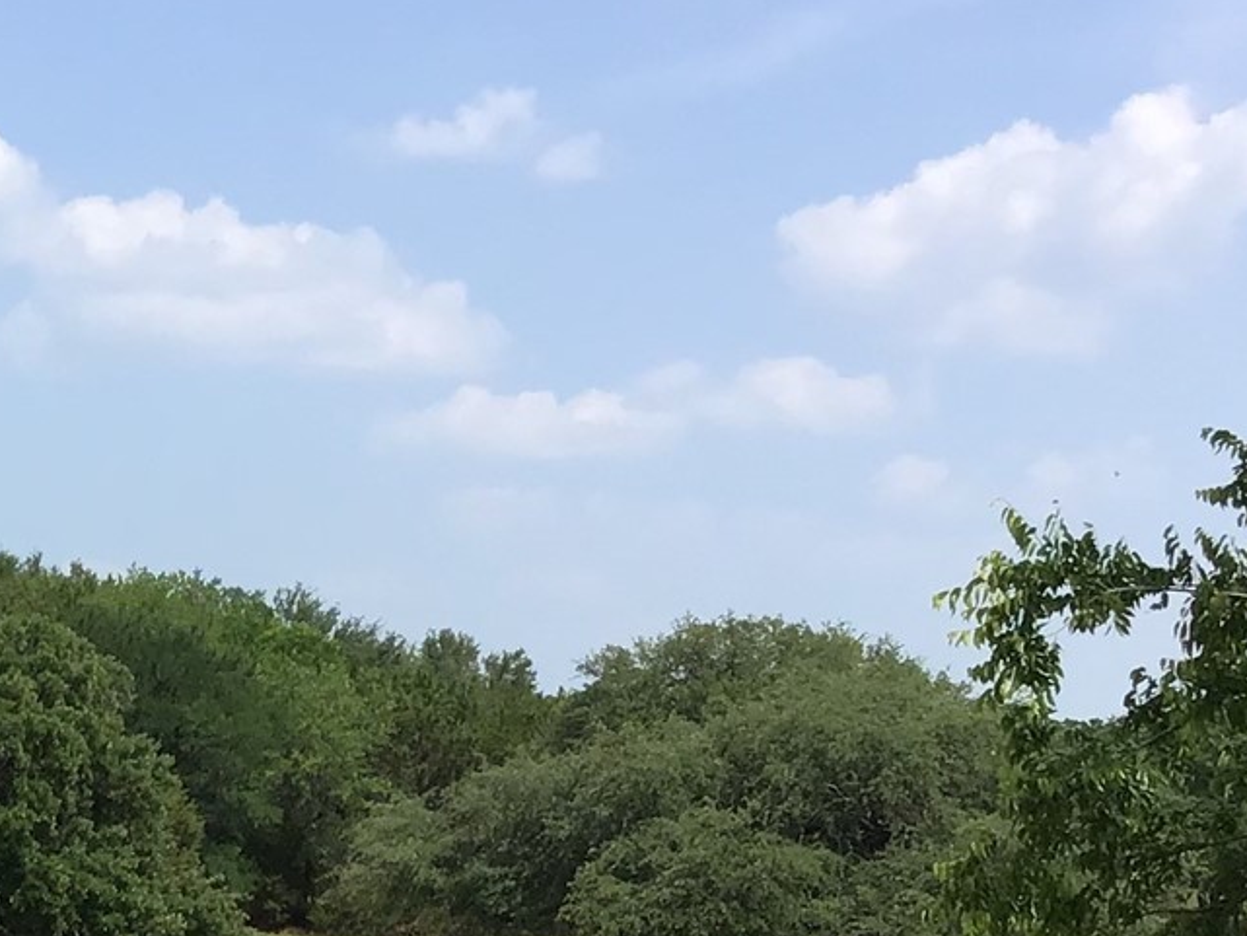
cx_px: -230
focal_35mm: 99
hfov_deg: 18.8
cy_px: 1047
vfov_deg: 14.6
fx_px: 3567
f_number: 2.4
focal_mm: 3.3
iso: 25
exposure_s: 1/1294
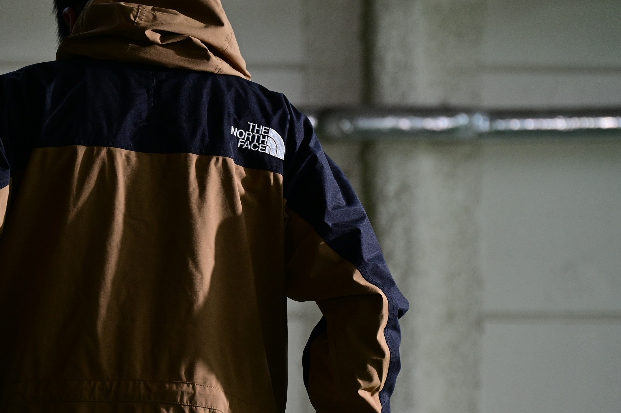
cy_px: 229
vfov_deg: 4.9
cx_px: 266
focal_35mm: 281
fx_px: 4844
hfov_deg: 7.3
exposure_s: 1/320
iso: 500
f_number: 6.3
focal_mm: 200
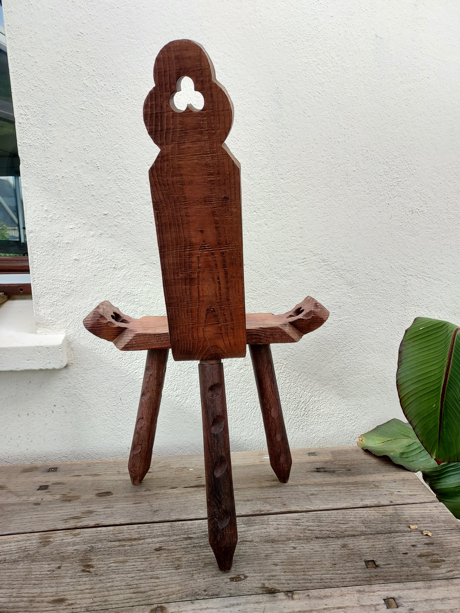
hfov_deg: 56.8
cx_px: 230
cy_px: 306
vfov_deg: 71.6
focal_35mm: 24
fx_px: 425
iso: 40
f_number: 1.8
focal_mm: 4.6
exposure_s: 1/50
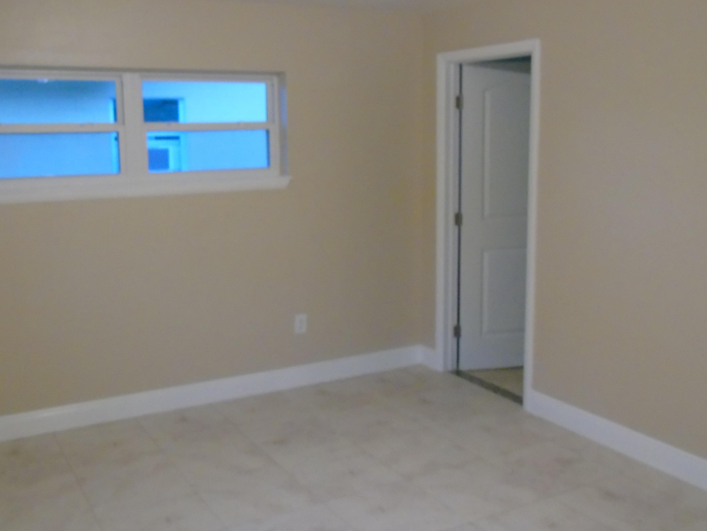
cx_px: 315
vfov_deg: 41.7
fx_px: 694
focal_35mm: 34
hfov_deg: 53.8
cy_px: 240
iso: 800
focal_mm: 5.2
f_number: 3.6
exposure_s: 1/20
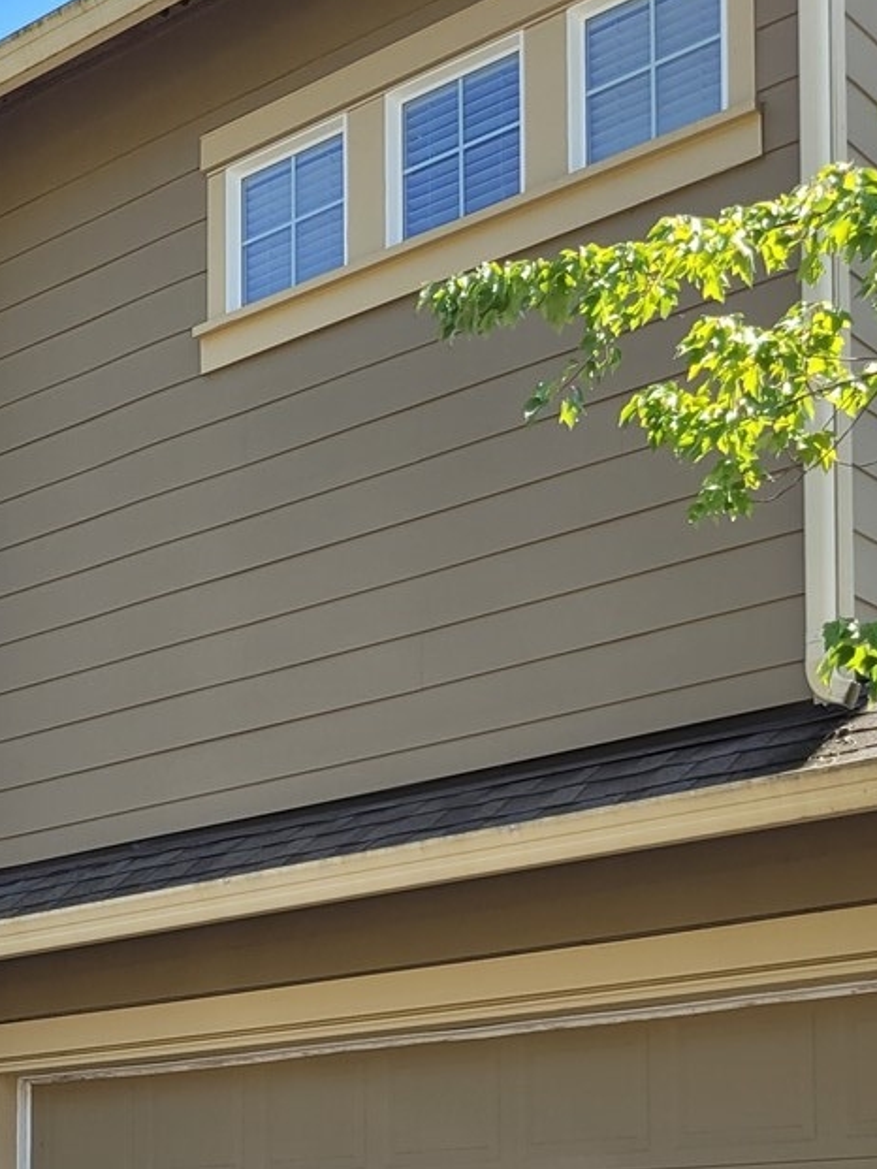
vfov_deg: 27.4
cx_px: 184
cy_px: 1154
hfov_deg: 21.7
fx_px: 2262
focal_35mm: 67
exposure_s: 1/904
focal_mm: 5.4
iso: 40
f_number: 1.8
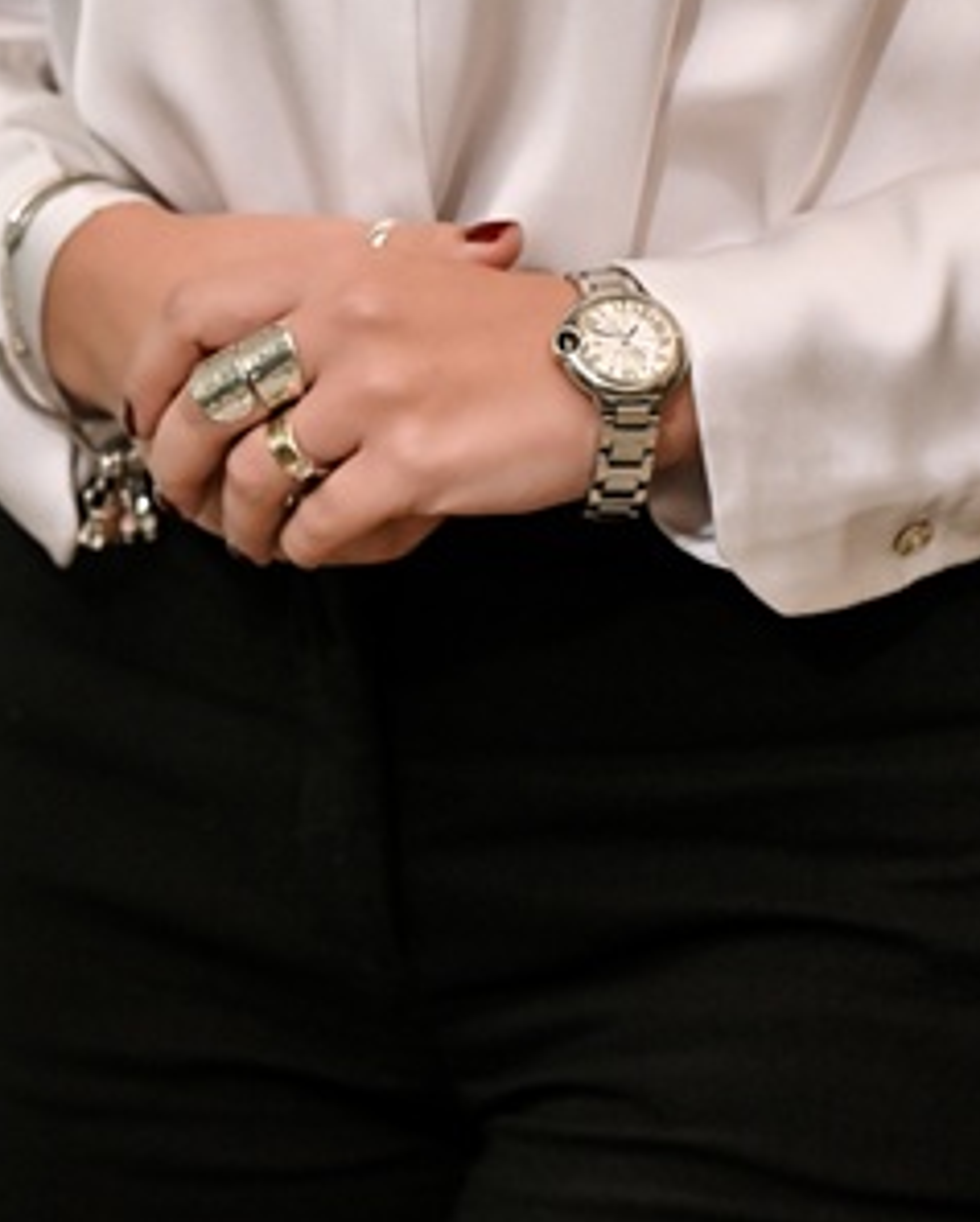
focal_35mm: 282
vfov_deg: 6.8
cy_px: -494
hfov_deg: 5.5
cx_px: 313
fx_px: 10214
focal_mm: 85
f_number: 2.8
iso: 640
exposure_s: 1/200
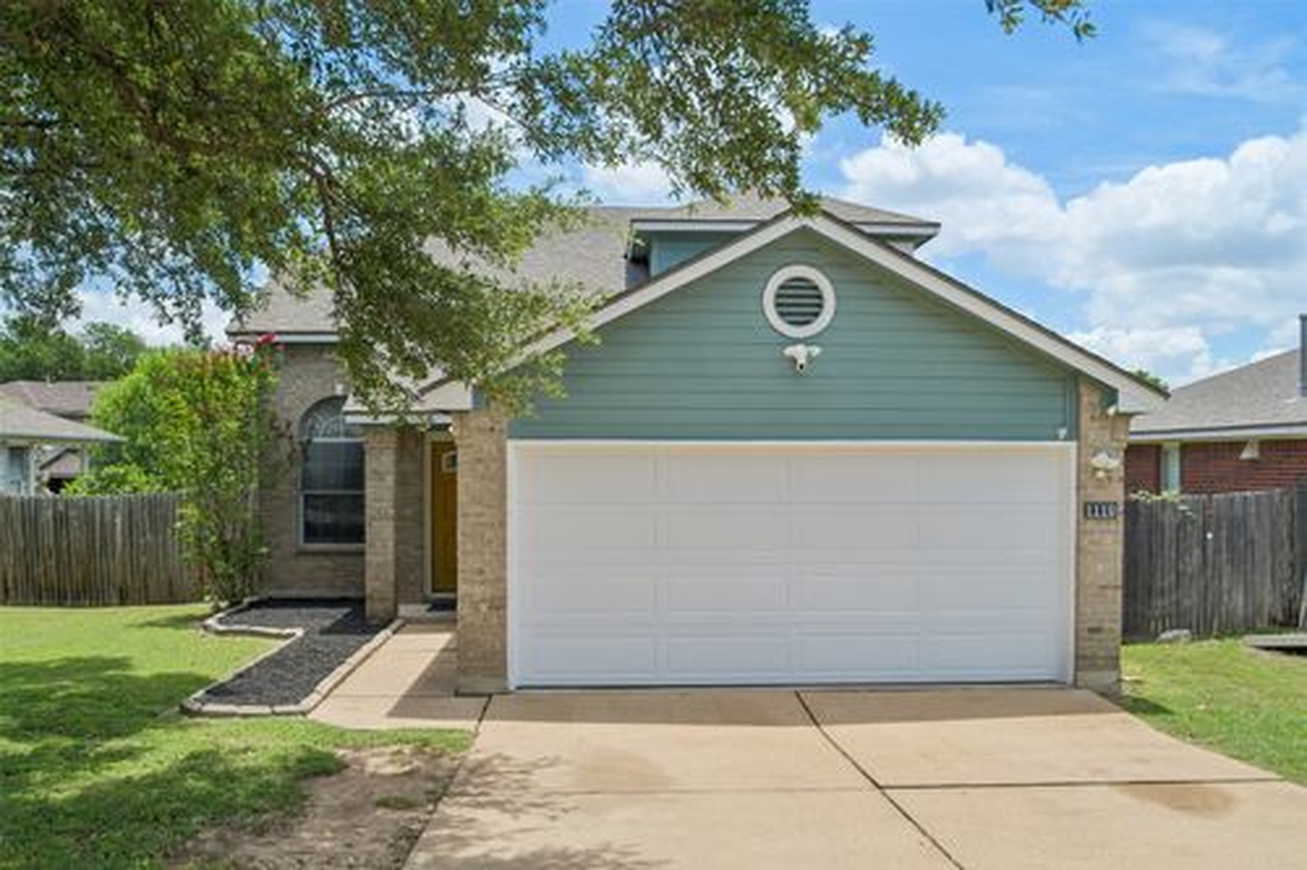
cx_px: 654
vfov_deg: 43.6
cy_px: 435
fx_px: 1089
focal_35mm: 30
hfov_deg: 61.9
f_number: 8
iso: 400
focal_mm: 20
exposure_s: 1/640
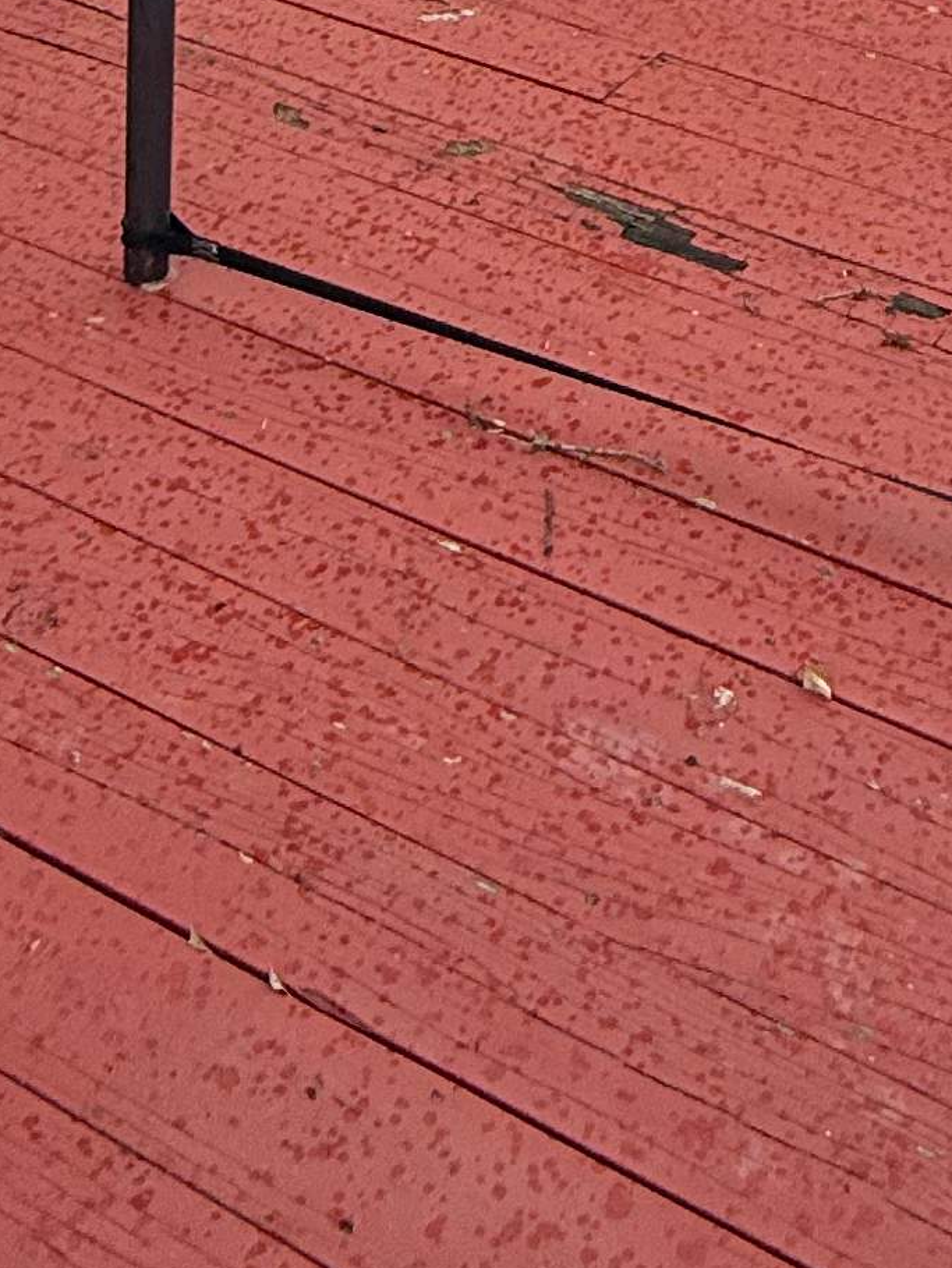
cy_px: -373
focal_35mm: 62
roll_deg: -4.7
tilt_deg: -15.5
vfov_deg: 26.5
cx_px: 807
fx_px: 2272
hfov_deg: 23.2
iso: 64
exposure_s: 1/132
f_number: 2.2
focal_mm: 2.22
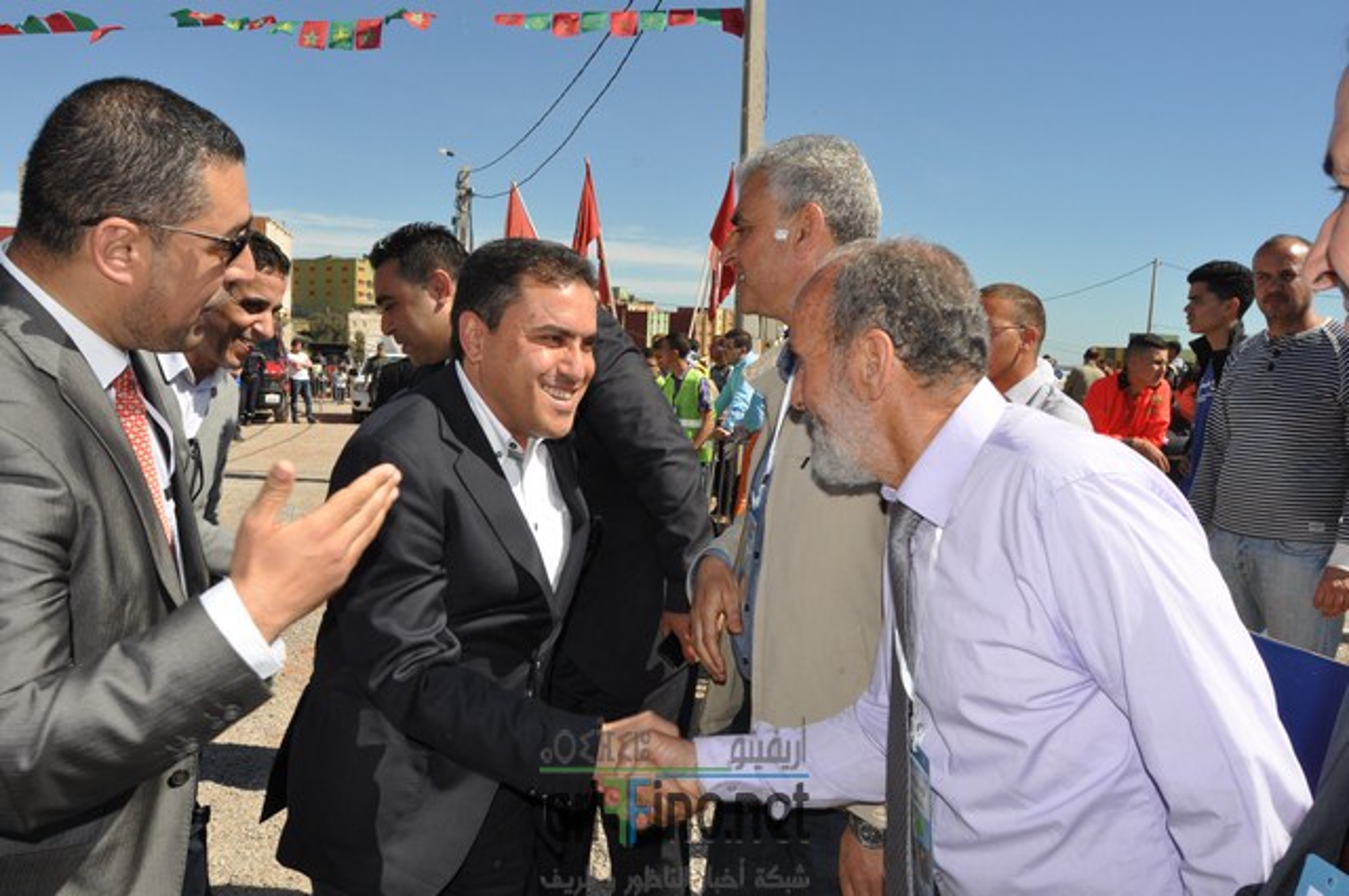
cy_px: 448
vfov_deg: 47.8
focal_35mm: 27
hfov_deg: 67.4
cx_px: 674
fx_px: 1010
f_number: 13
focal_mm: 18
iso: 200
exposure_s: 1/200
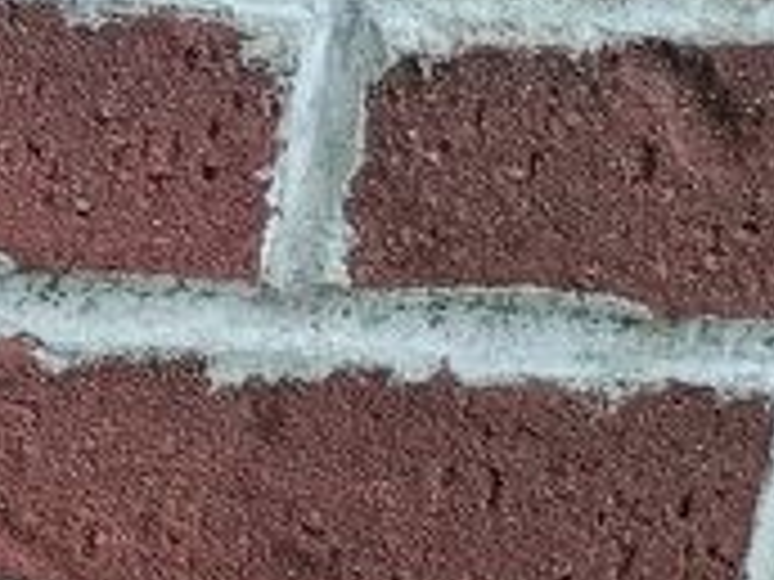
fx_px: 3019
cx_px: -914
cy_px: 751
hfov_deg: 12.4
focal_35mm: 135
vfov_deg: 10.7
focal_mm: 4.27
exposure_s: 1/155
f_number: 1.8
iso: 100
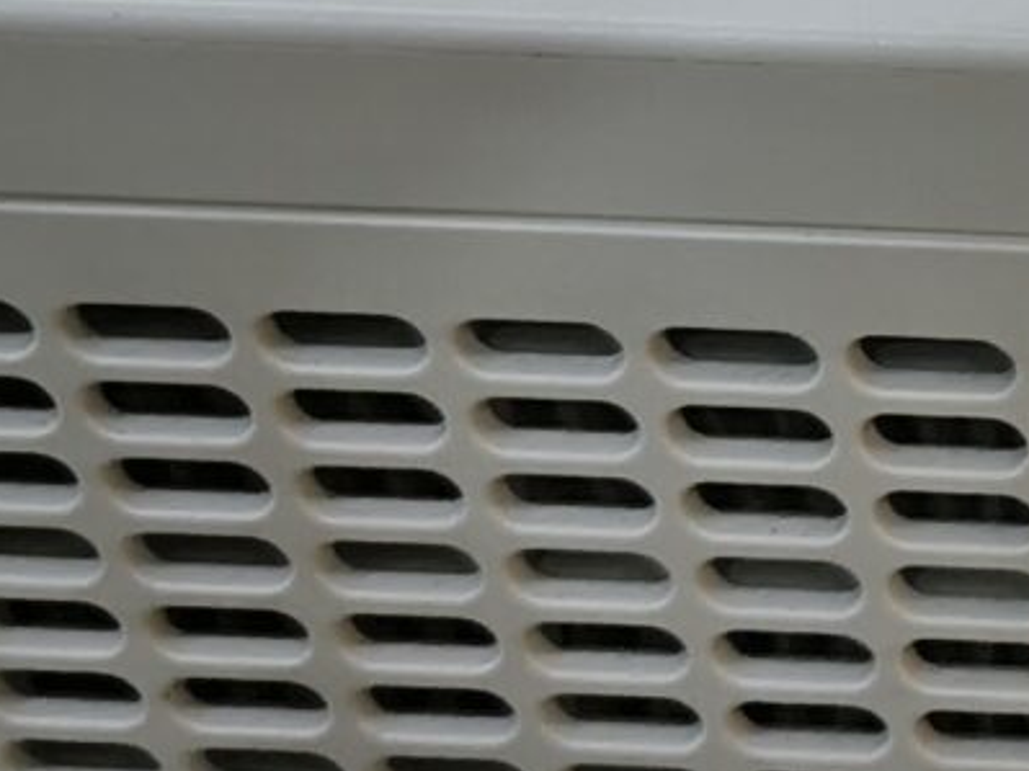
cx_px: 2130
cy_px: -41
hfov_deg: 11.4
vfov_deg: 9.5
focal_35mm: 154
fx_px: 4576
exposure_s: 1/100
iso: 192
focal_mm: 5.56
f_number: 1.8
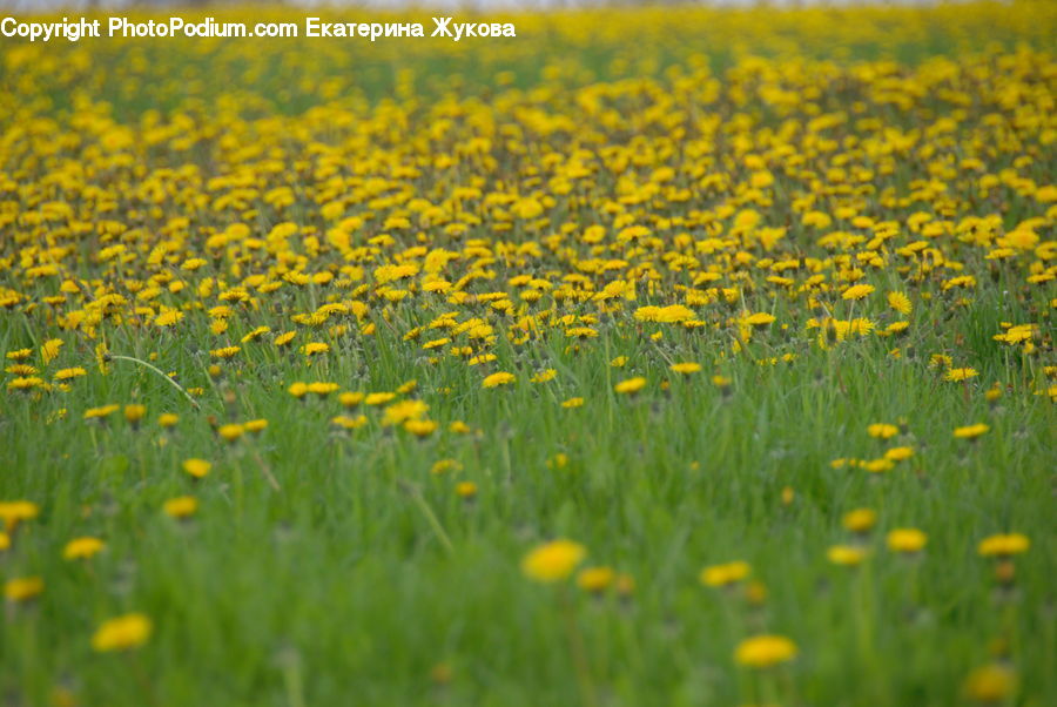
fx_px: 8817
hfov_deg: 6.9
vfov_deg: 4.6
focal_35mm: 300
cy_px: 354
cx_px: 528
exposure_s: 1/125
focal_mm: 200
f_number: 5.6
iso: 400
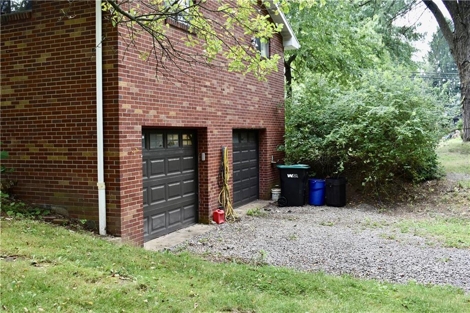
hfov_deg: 53.1
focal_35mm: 36
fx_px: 470
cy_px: 156
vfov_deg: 36.8
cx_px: 235
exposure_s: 1/125
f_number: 5.6
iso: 400
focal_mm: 24
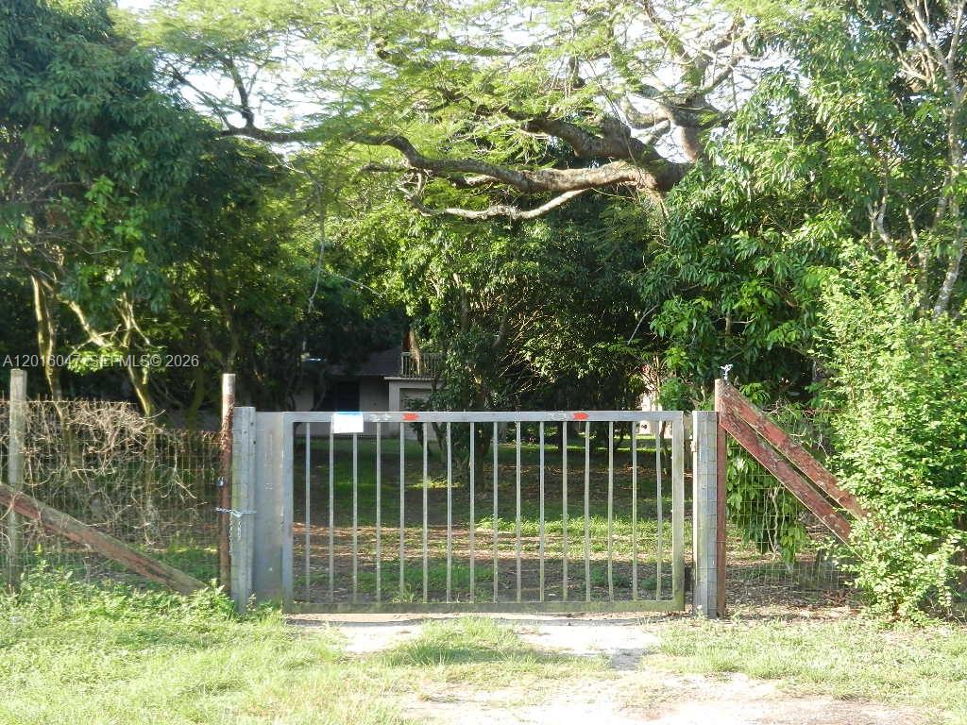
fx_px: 1481
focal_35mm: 53
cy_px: 362
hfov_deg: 36.2
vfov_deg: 27.5
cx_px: 484
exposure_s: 1/125
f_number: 4.4
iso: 160
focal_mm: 9.4
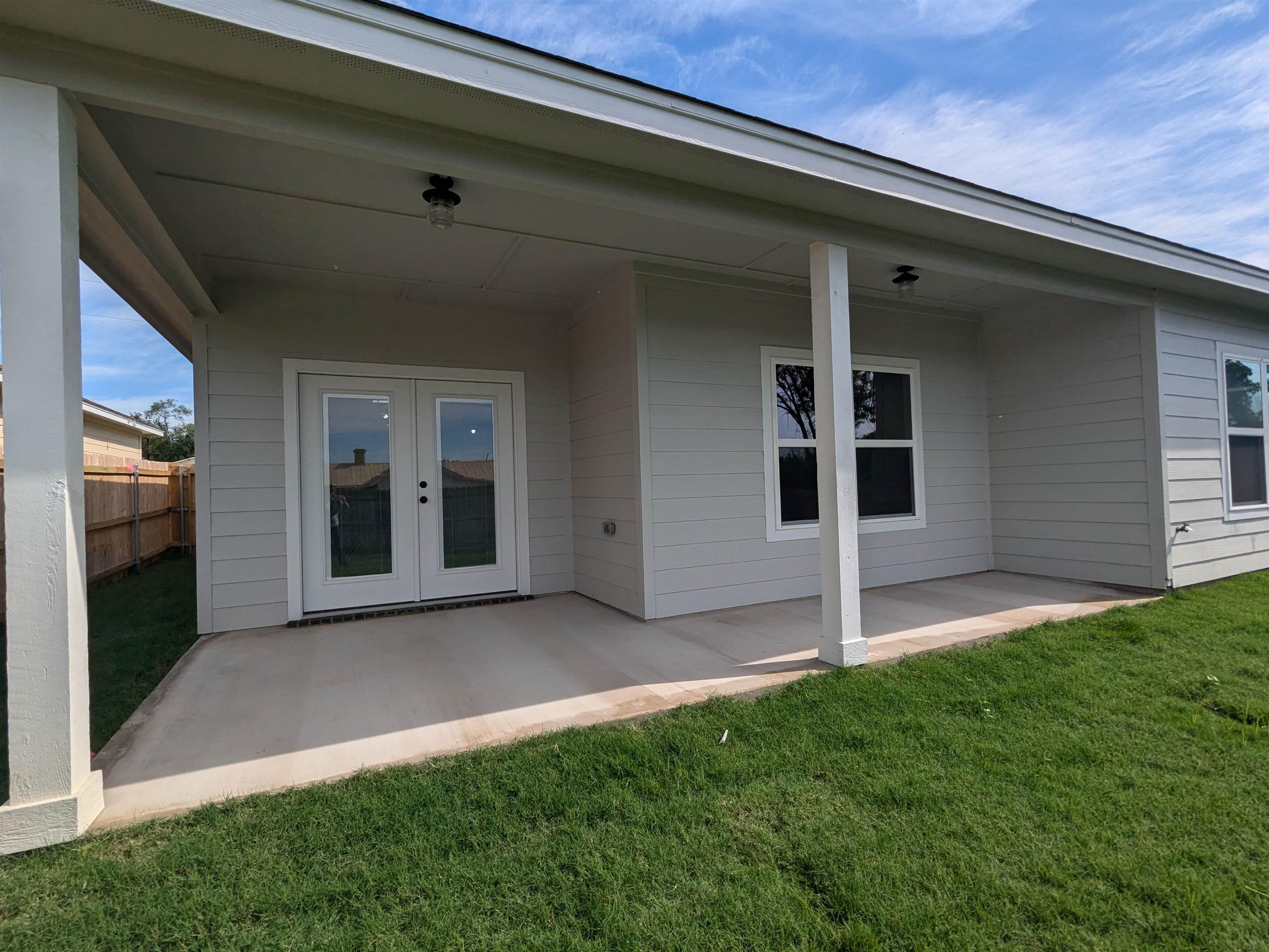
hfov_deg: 94.5
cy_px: 476
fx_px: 587
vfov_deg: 78.1
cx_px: 634
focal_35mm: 16
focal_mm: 2.35
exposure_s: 1/2212
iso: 50
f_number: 2.2
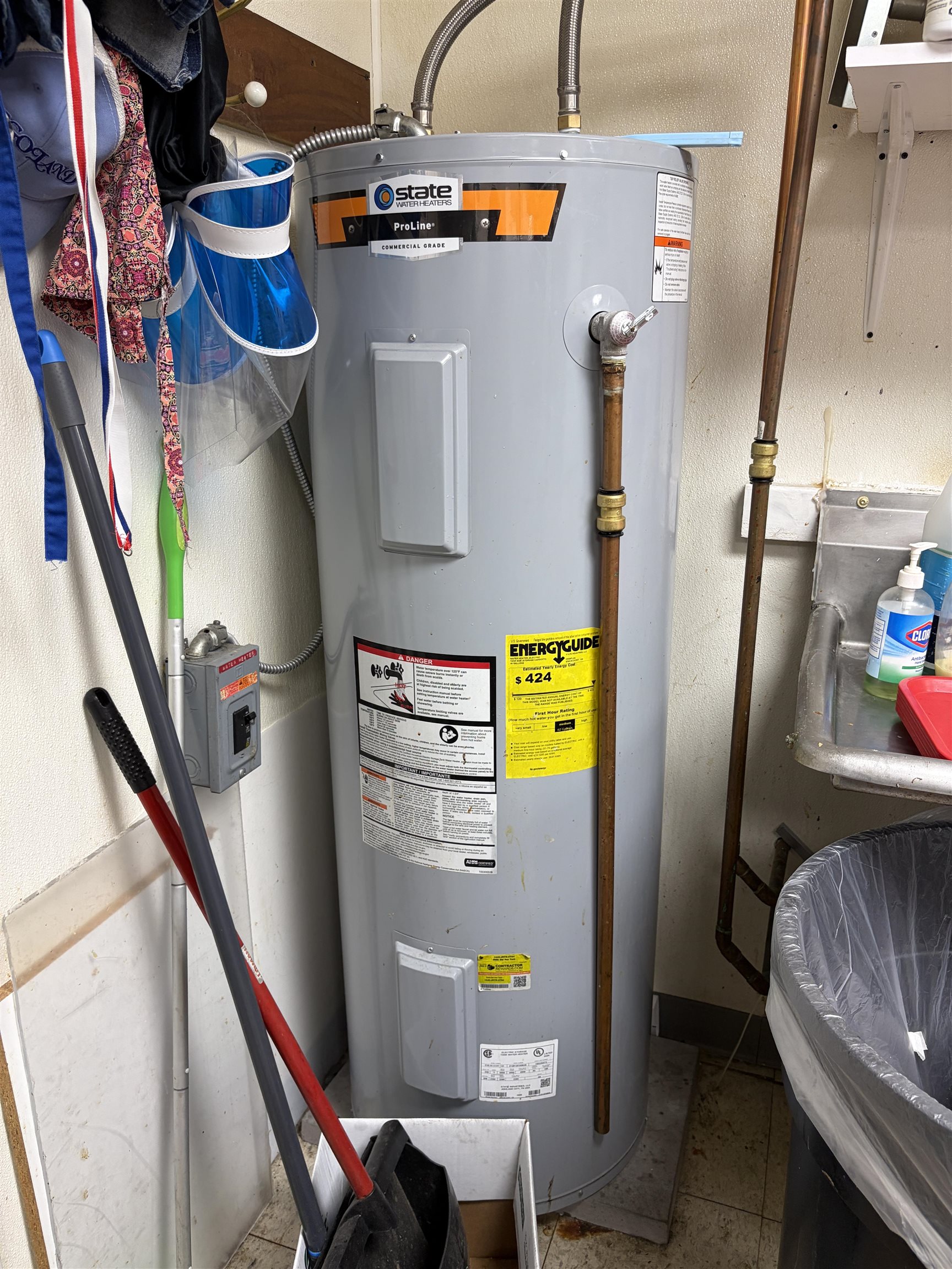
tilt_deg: -18.2
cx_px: 476
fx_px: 953
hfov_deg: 53.1
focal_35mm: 26
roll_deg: -0.6
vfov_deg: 67.3
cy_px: 634
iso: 100
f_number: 1.6
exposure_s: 1/60
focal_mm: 5.96
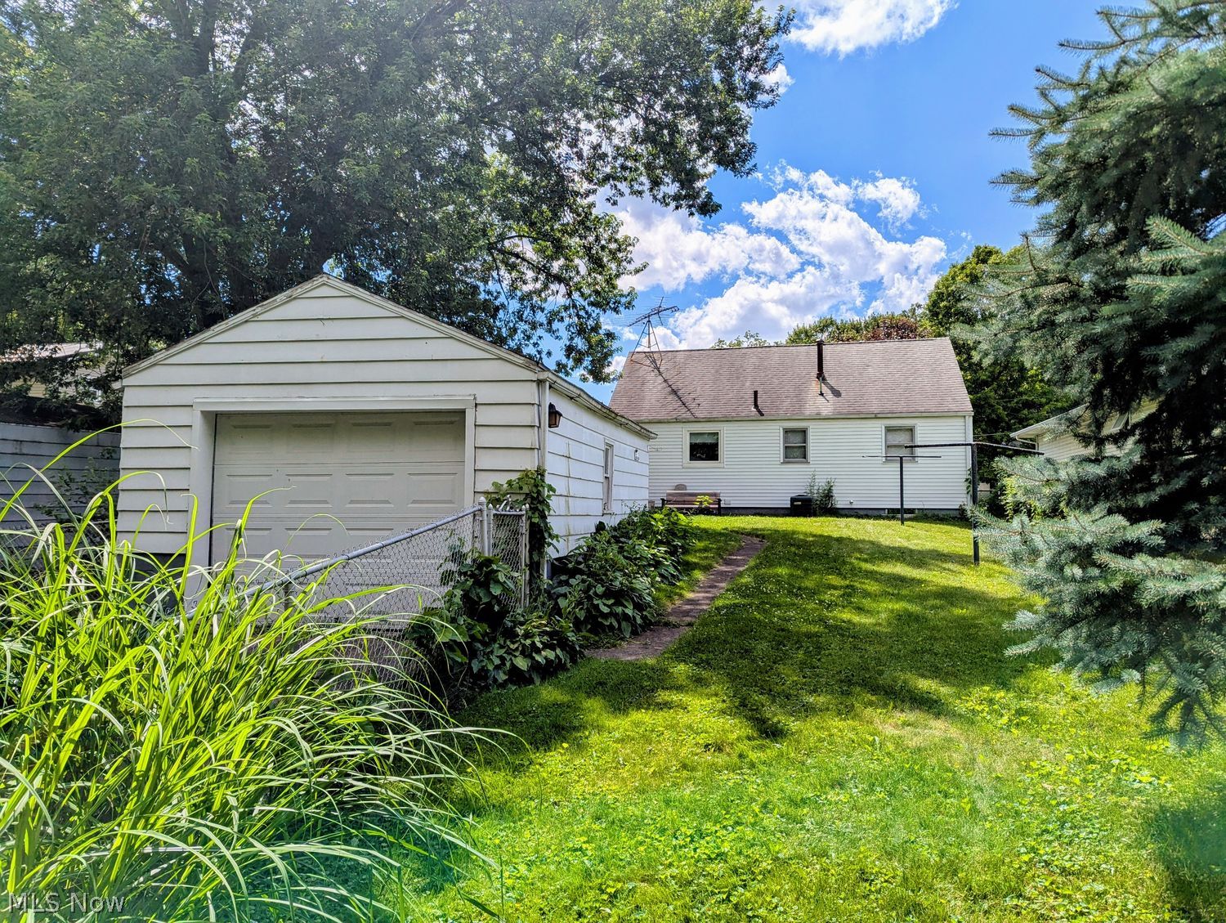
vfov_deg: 56.9
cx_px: 613
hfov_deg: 71.5
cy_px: 462
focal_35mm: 24
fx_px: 851
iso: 44
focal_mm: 6.81
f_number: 1.85
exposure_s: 1/3774
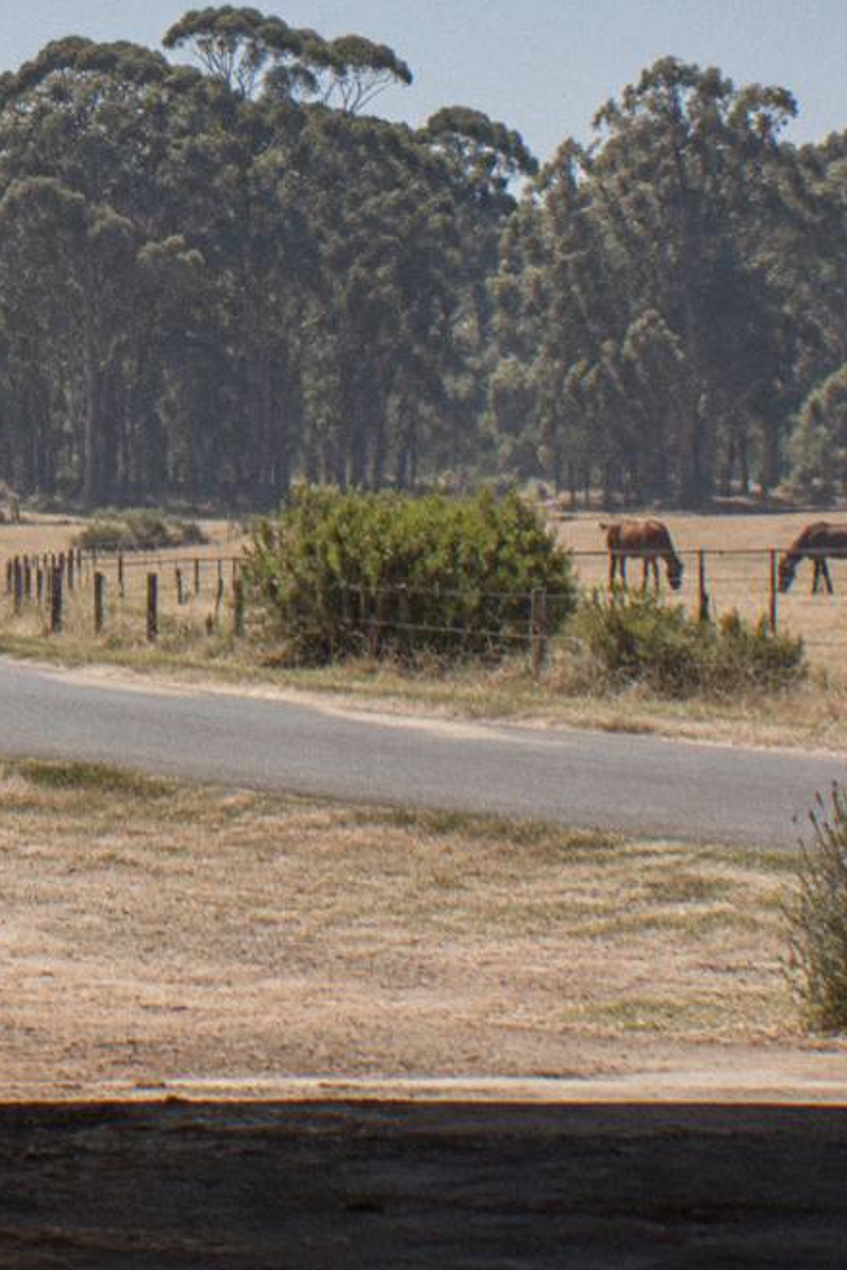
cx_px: 200
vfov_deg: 19.3
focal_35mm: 106
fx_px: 3741
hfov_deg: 12.9
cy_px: 631
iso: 200
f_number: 9
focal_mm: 70
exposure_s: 1/160
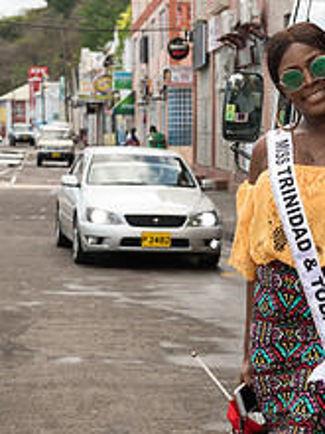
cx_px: 280
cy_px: 223
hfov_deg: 12.9
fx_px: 1427
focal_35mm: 114
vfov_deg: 17.3
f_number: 6.3
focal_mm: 58
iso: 200
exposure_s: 1/160
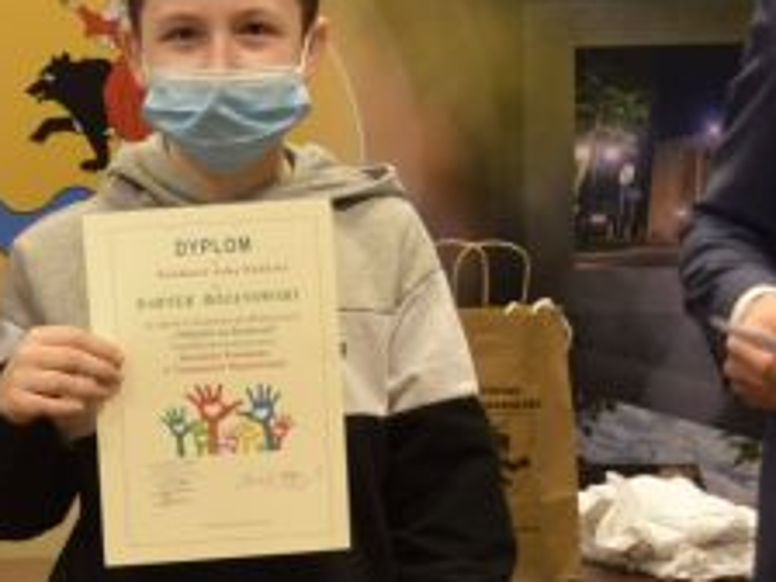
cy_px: 605
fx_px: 3609
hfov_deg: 12.3
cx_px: 319
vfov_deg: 9.2
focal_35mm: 161
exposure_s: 1/60
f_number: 4
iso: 900
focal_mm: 26
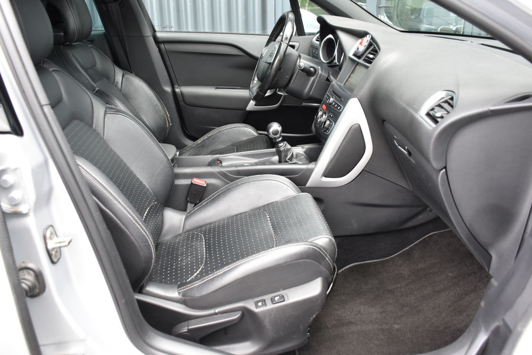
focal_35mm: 30
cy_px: 178
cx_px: 266
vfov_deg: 43.6
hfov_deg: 61.9
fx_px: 443
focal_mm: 20
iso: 400
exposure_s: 1/60
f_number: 4
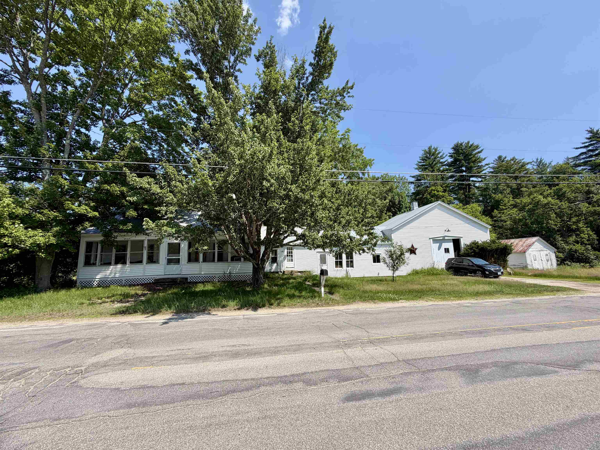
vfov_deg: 85.7
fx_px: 243
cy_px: 225
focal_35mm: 14
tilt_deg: +8.8
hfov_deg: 102.1
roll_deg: +2.2
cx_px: 300
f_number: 2.2
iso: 25
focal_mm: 2.22
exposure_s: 1/770
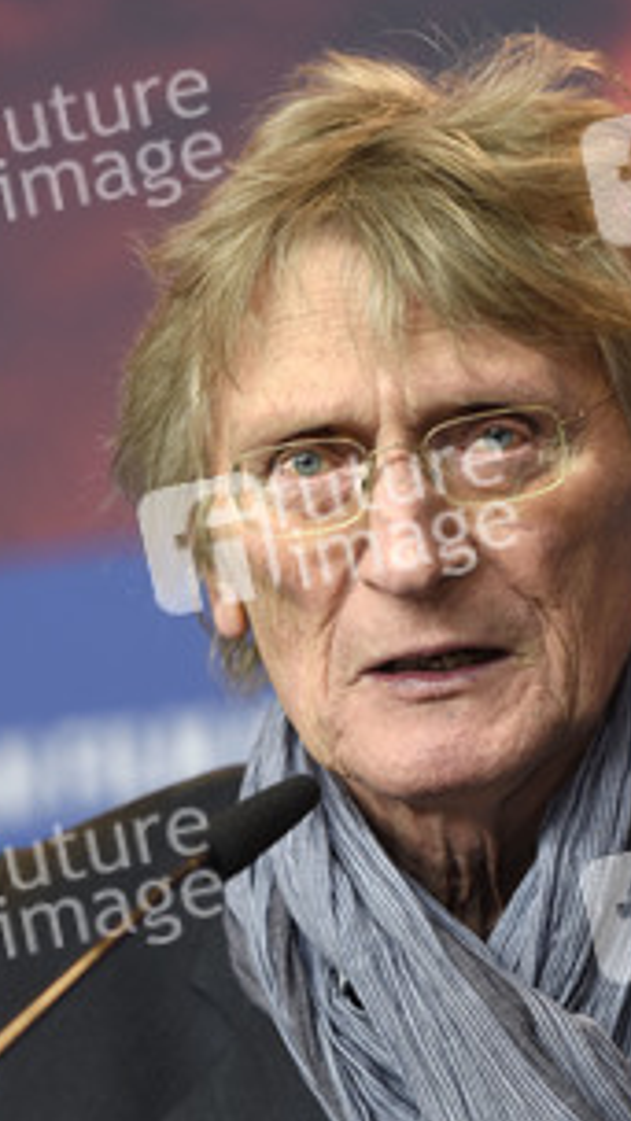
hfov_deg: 4.1
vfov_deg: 7.2
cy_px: 712
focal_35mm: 300
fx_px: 8914
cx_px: 435
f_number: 3.2
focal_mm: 145
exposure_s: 1/320
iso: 640
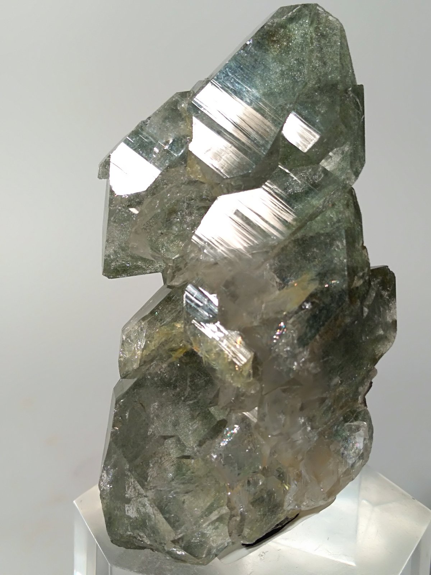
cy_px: 288
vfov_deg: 67.3
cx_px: 216
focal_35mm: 26
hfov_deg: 53.1
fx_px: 432
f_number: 2
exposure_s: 1/128
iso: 100
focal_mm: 3.54
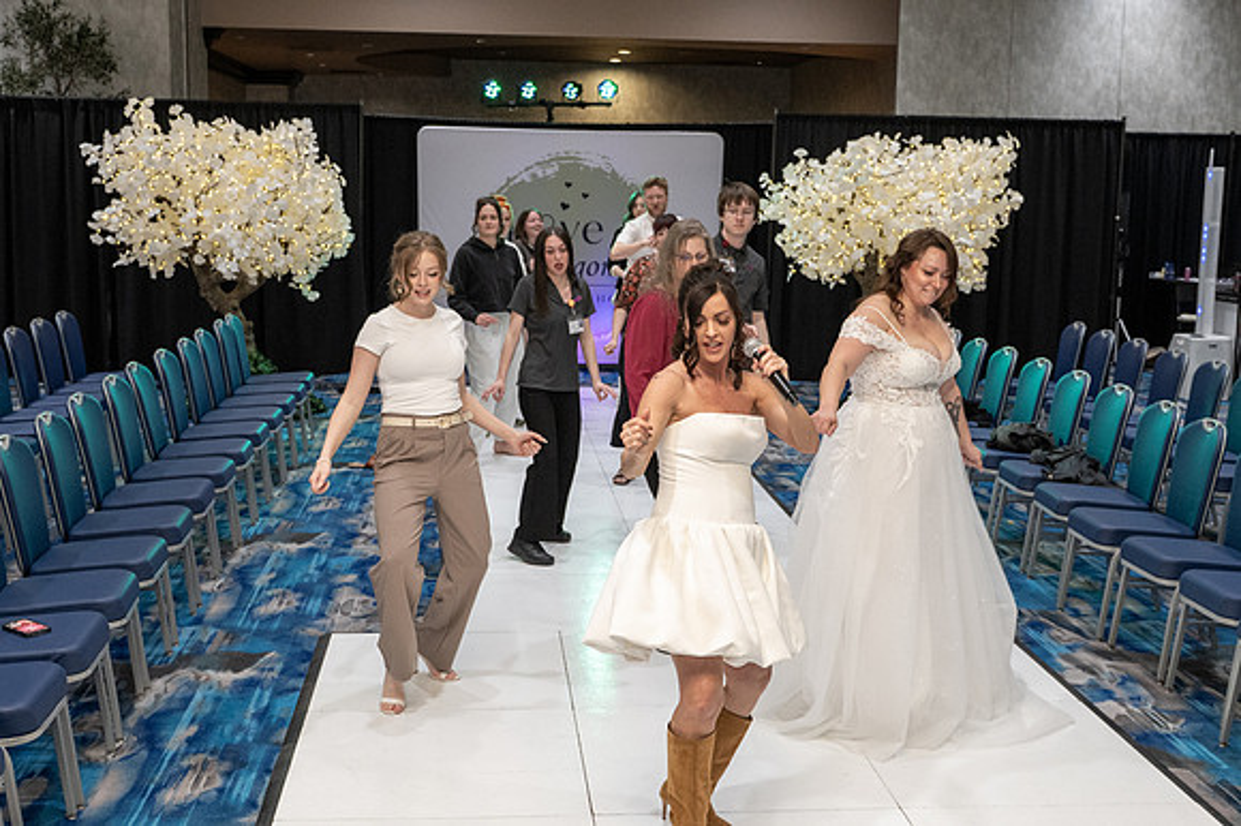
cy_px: 413
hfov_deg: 46.4
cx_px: 620
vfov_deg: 31.9
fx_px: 1447
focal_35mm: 42
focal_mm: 28
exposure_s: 1/320
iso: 2000
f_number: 4
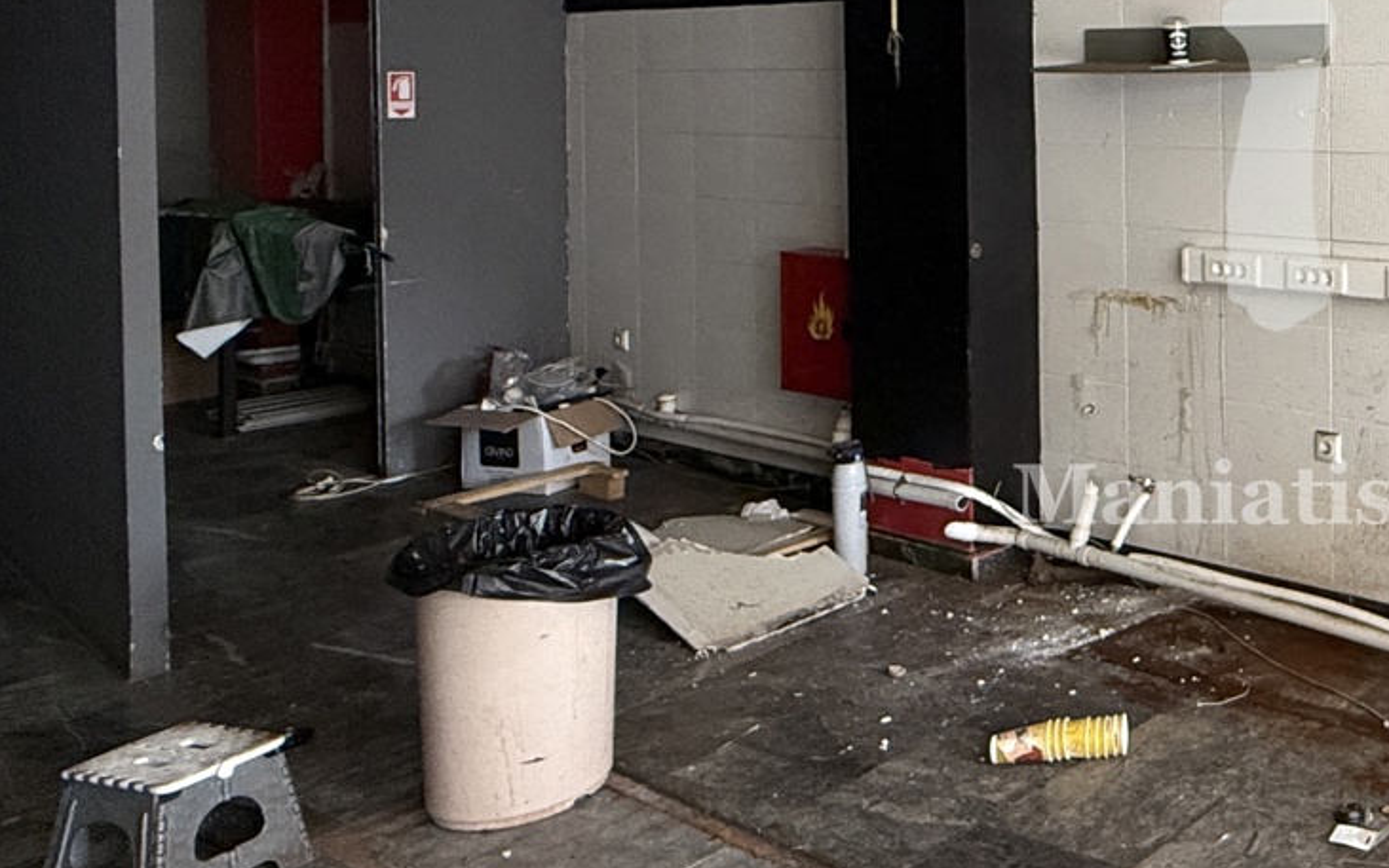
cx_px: 1486
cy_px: 84
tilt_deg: +0.0
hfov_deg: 41.4
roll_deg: +0.3
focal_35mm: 39
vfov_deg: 31.2
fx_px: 1476
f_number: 2.2
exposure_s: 1/97
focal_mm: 2.22
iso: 320
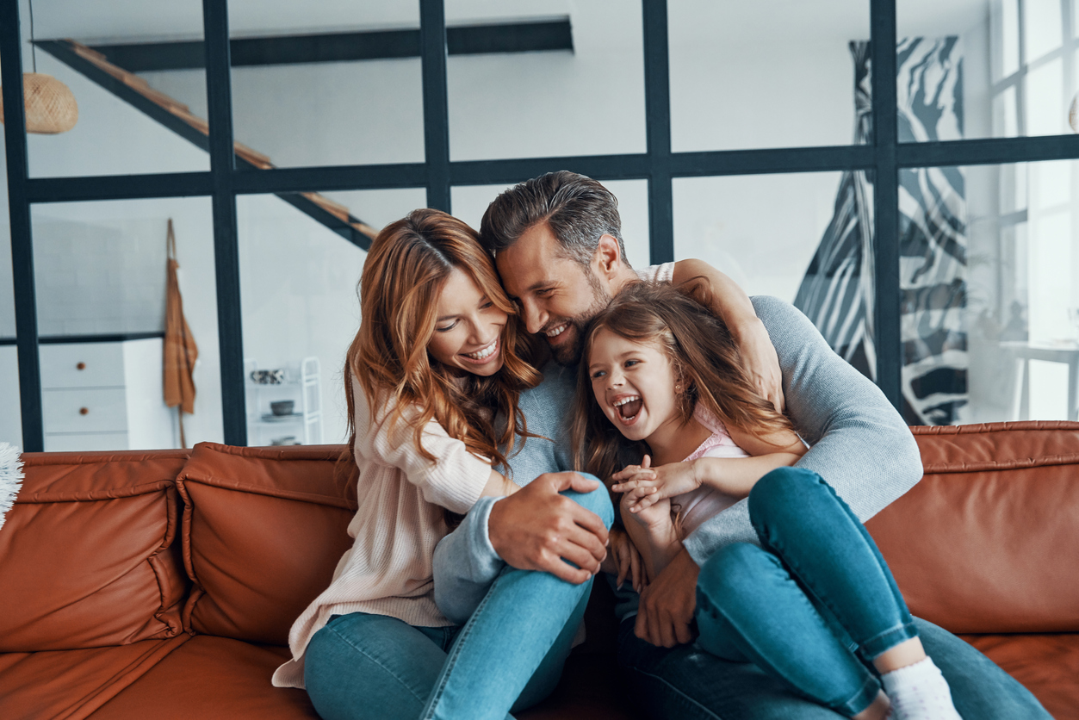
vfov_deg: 37.9
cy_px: 360
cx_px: 540
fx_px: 1049
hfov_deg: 54.4
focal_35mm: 35
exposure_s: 1/125
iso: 800
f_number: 3.5
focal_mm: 35
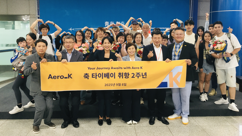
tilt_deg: -3.8
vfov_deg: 36.4
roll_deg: -0.9
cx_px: 121
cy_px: 47
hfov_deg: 61.0
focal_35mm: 32
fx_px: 205
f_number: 2.2
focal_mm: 4.15
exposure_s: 1/30
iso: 100
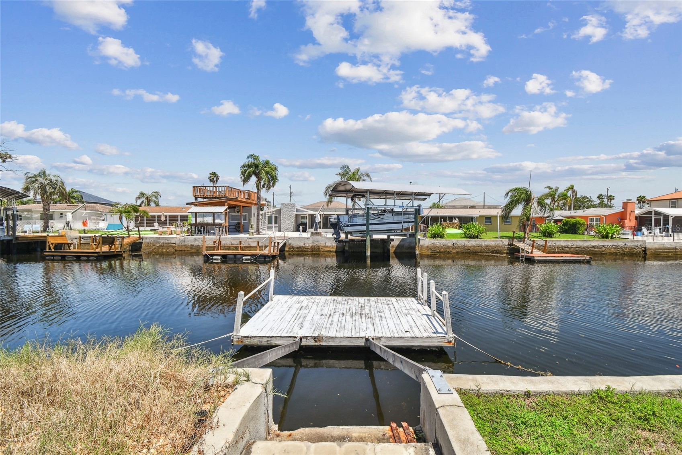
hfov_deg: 100.4
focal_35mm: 15
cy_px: 228
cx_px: 341
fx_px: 284
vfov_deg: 77.3
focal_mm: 10
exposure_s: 1/160
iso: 100
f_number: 7.1
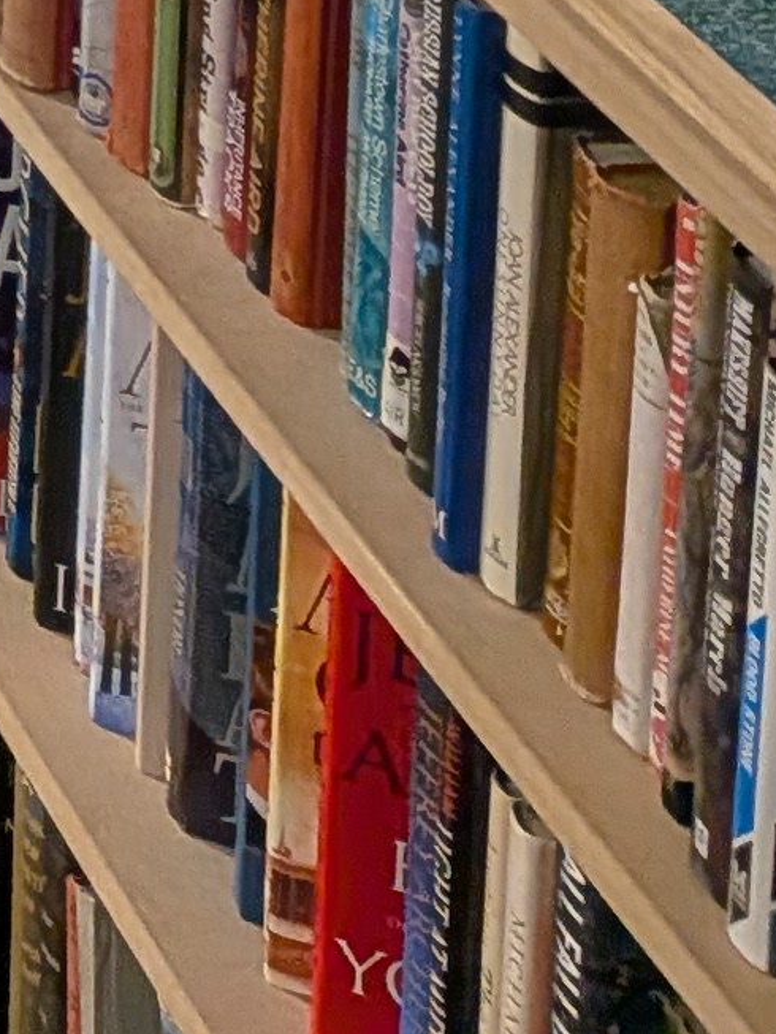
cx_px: -1547
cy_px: -1232
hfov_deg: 8.5
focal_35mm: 147
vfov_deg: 11.6
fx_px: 4392
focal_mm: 4.53
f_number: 1.7
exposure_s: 1/50
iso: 55
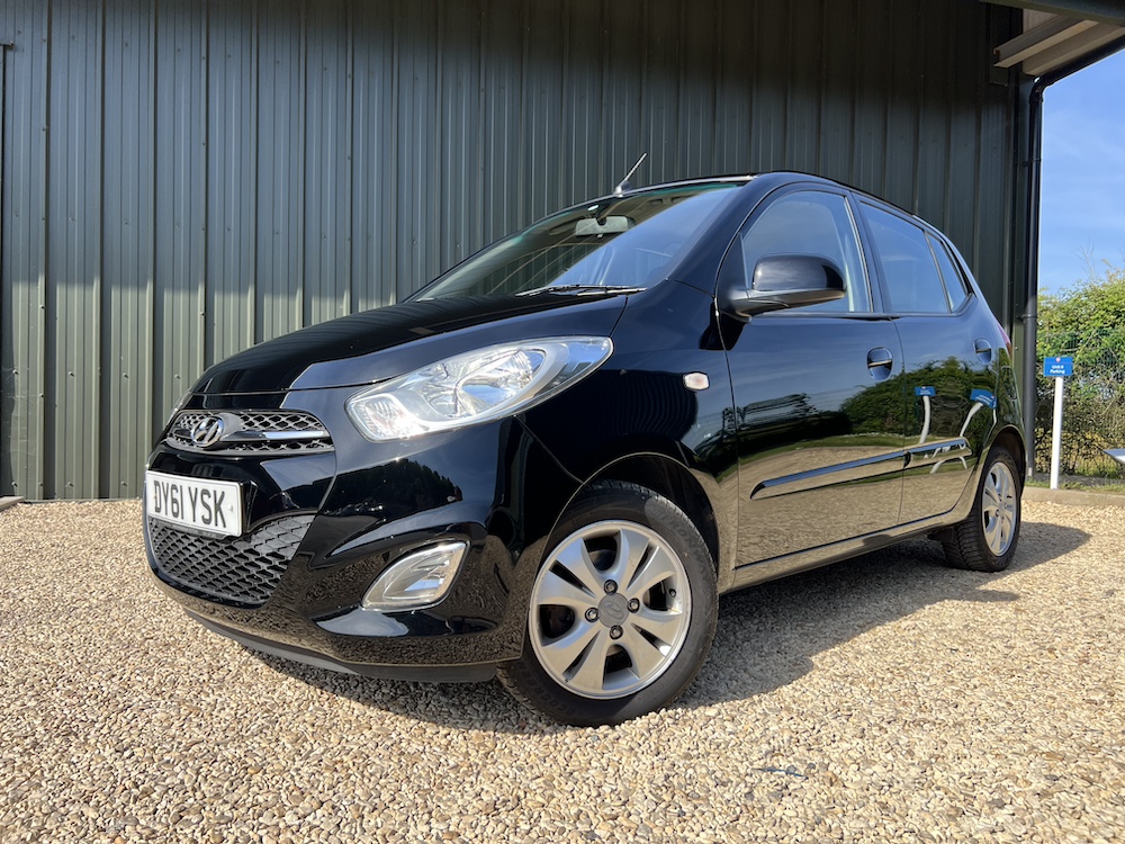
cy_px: 422
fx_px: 845
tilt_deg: -0.7
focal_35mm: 26
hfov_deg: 67.3
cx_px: 562
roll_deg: +0.2
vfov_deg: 53.1
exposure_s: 1/1531
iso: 50
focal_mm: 5.7
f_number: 1.5
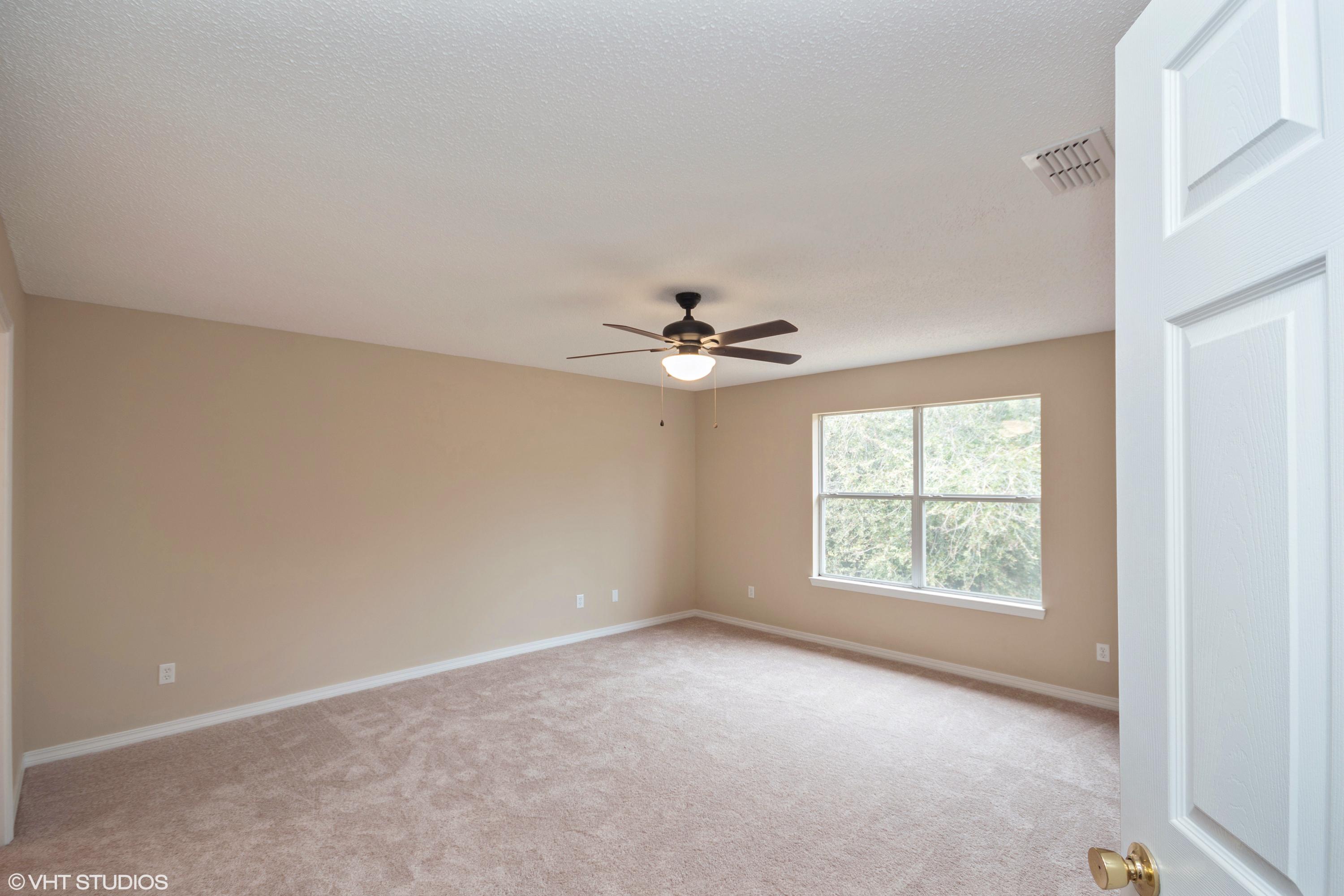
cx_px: 672
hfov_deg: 100.4
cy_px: 448
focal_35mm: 15
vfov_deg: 77.3
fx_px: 560
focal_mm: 10
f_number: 8
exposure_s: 1/2.5
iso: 100
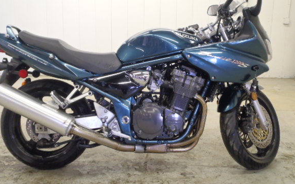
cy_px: 81
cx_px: 145
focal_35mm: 33
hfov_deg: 58.1
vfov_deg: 38.3
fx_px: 265
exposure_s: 1/13
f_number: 3.5
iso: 200
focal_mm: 5
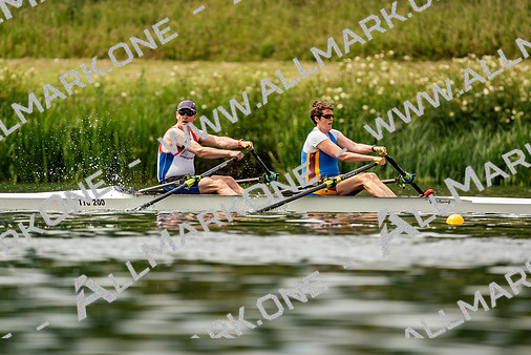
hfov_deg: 3.0
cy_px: 158
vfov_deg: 2.0
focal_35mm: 688
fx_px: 10153
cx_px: 288
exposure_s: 1/2000
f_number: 6.3
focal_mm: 600
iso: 320
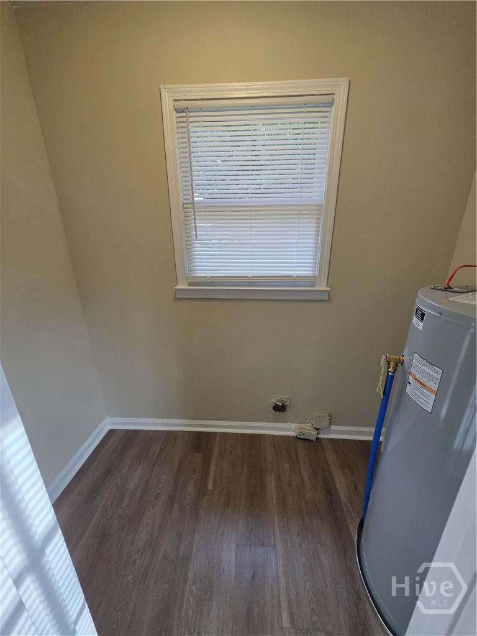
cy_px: 318
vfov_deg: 106.2
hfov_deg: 89.9
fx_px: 239
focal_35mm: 13
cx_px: 238
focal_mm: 2.2
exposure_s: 1/359
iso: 320
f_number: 1.9
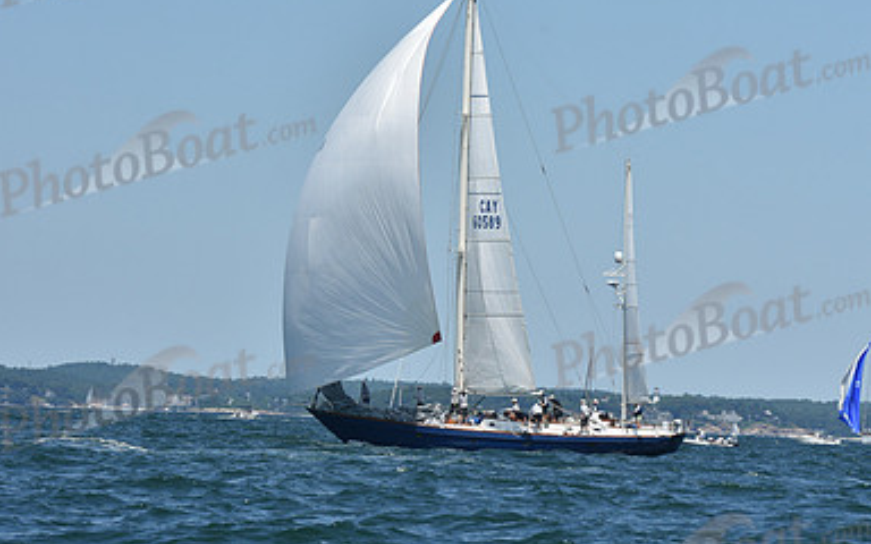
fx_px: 7311
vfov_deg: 4.3
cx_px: 434
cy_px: 245
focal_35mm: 308
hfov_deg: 6.8
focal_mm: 200
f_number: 10
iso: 250
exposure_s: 1/1000
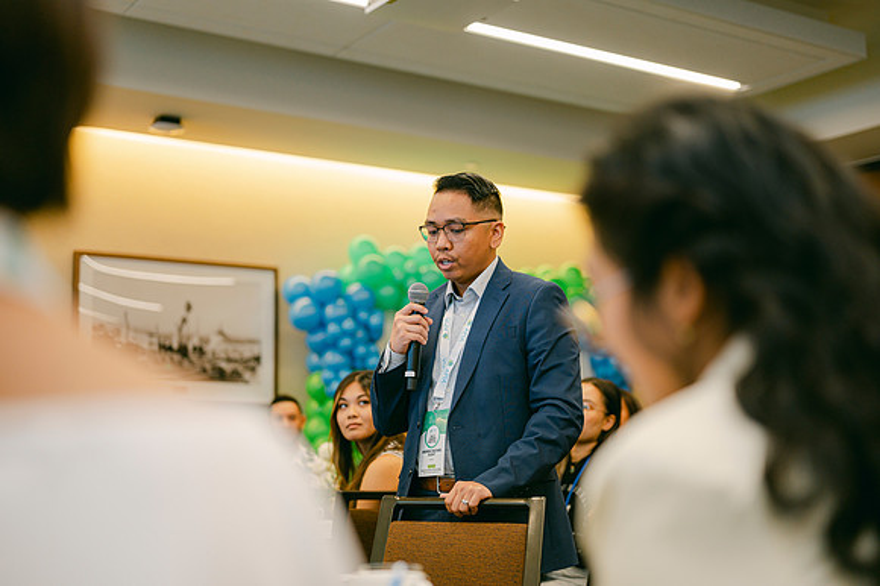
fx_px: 1221
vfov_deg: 27.0
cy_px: 293
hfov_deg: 39.6
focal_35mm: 50
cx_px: 440
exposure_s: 1/125
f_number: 2
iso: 500
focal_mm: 50
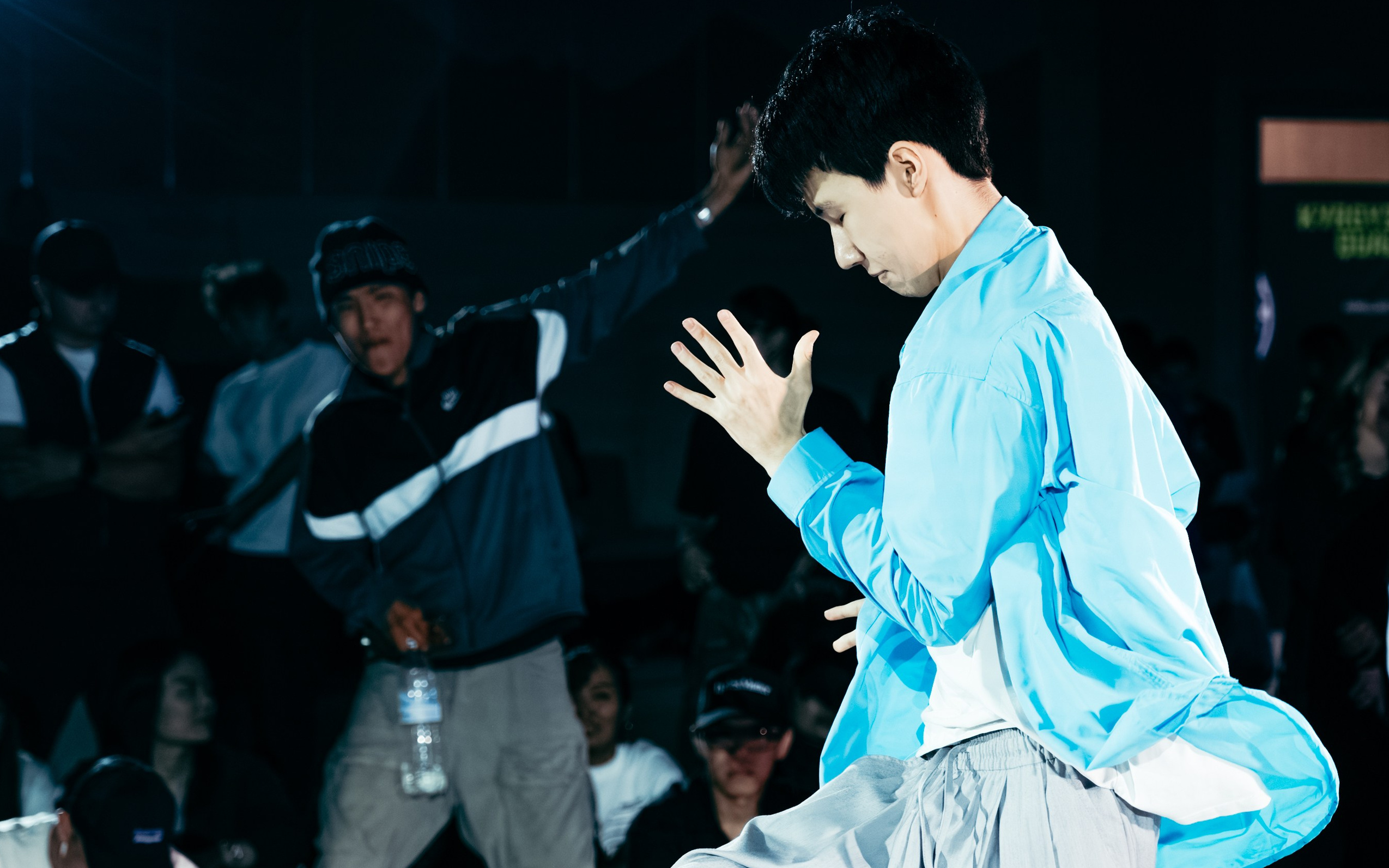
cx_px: 962
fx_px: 3407
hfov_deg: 22.9
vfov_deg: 14.5
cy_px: 440
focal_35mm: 90
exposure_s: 1/800
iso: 3200
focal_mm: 55
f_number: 2.8
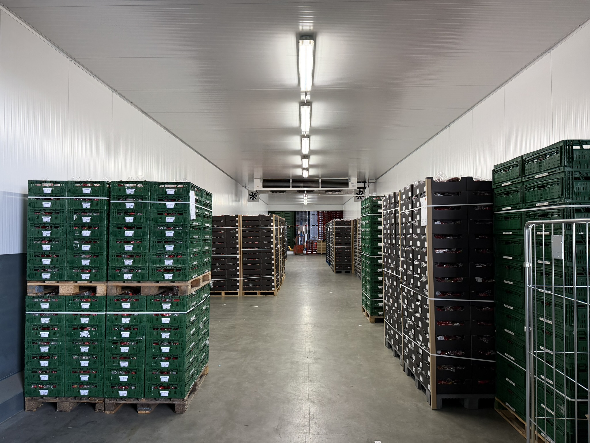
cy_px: 222
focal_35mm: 24
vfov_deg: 56.8
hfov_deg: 71.6
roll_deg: +0.4
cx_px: 295
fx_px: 409
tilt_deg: +1.9
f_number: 1.78
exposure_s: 1/50
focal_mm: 6.76
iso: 160
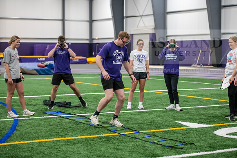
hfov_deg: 25.4
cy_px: 79
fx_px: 527
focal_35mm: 80
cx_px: 118
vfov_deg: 17.1
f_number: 3.2
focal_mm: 80
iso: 3200
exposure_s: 1/250
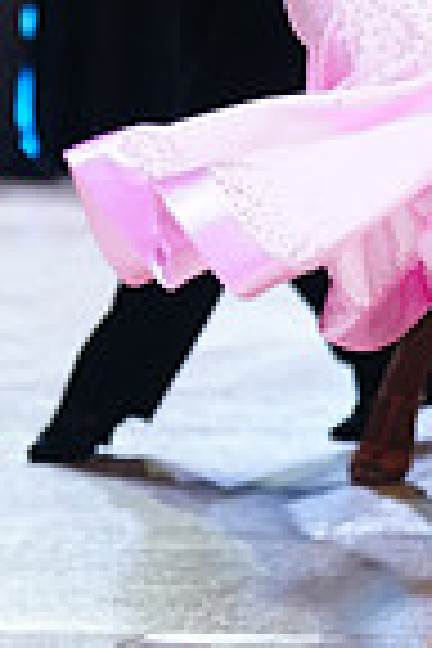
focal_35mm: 322
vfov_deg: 6.4
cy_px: -171
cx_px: 655
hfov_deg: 4.2
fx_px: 5796
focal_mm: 80
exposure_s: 1/400
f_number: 2.8
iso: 800
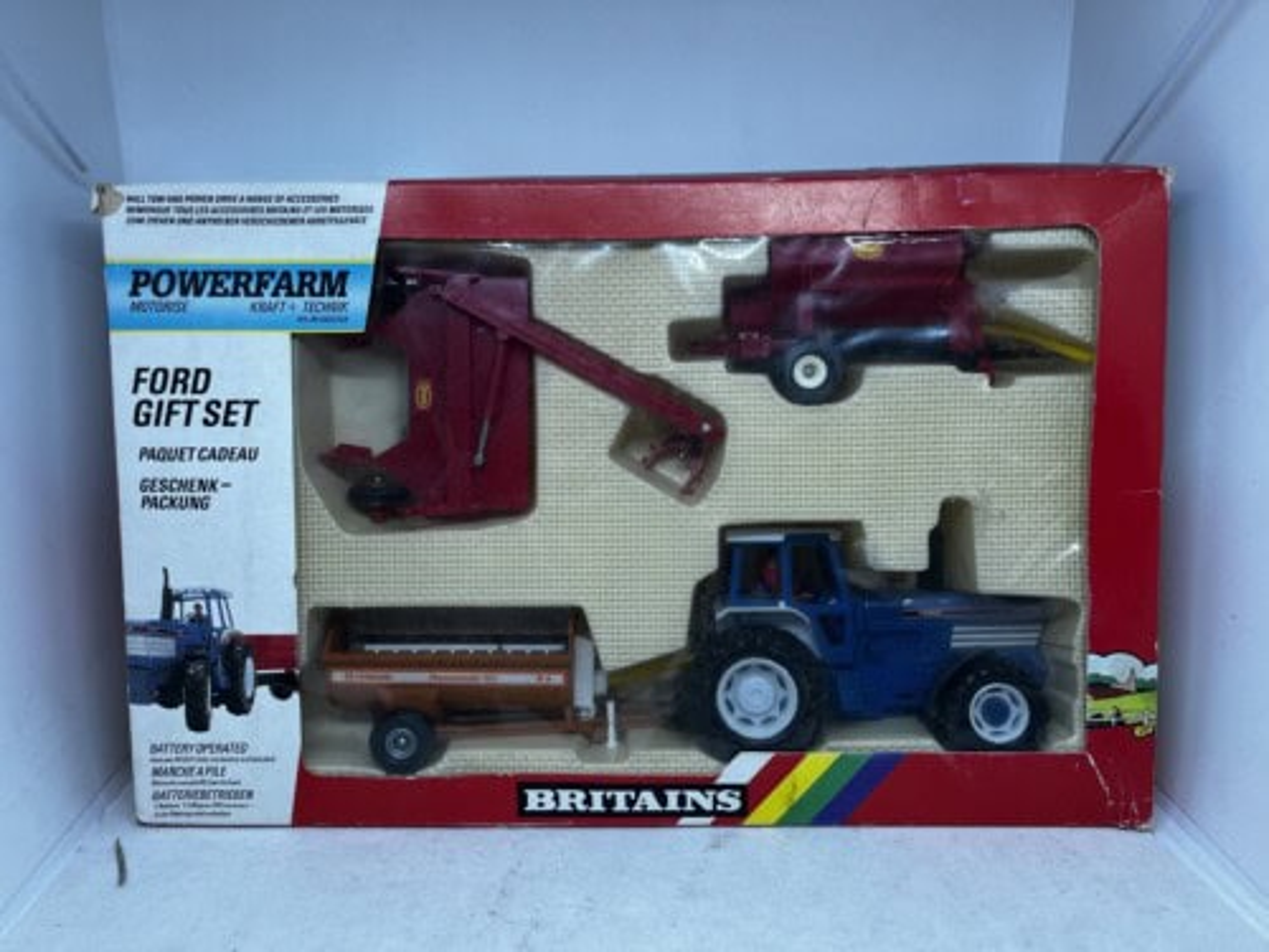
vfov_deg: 53.1
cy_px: 476
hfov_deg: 67.3
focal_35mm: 26
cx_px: 634
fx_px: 953
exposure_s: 1/121
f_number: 1.6
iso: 50
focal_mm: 5.1
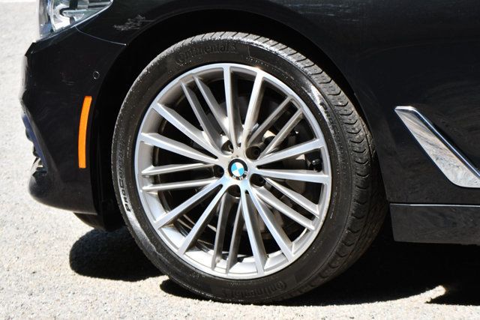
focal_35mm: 150
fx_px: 2000
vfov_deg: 9.2
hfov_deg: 13.7
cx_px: 240
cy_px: 160
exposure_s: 1/250
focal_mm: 100
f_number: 6.3
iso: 200
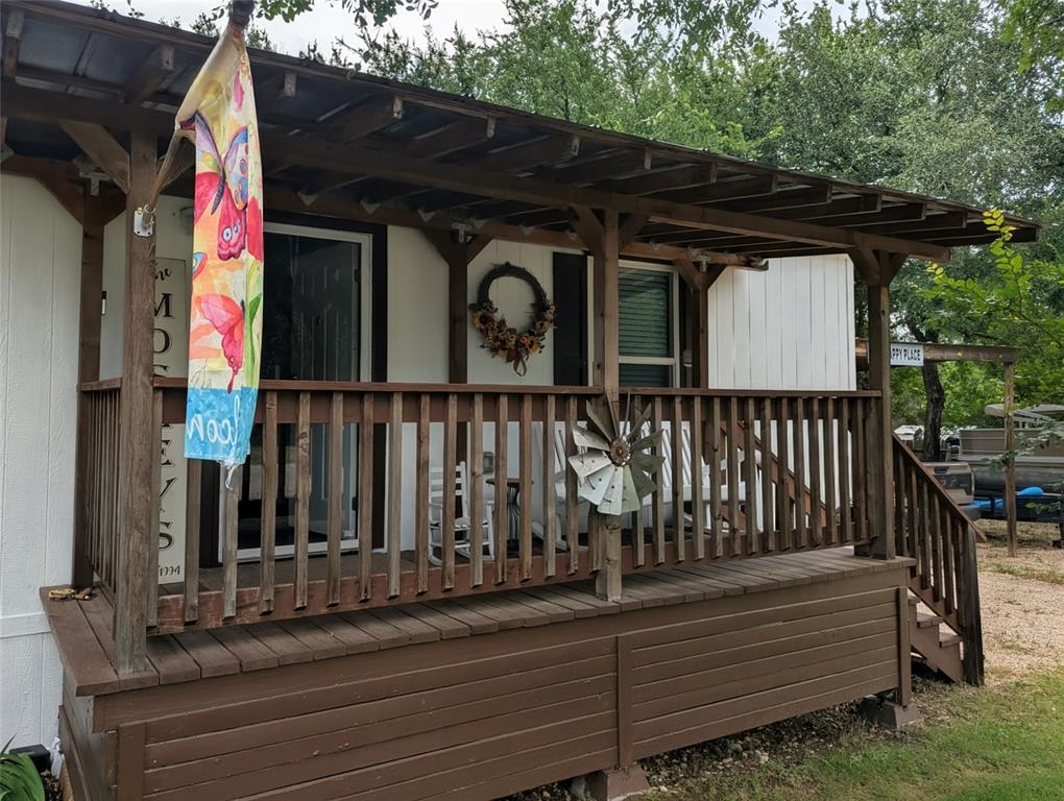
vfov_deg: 56.9
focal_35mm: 24
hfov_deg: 71.5
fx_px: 739
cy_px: 400
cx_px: 532
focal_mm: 6.81
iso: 47
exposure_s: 1/2513
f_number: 1.85
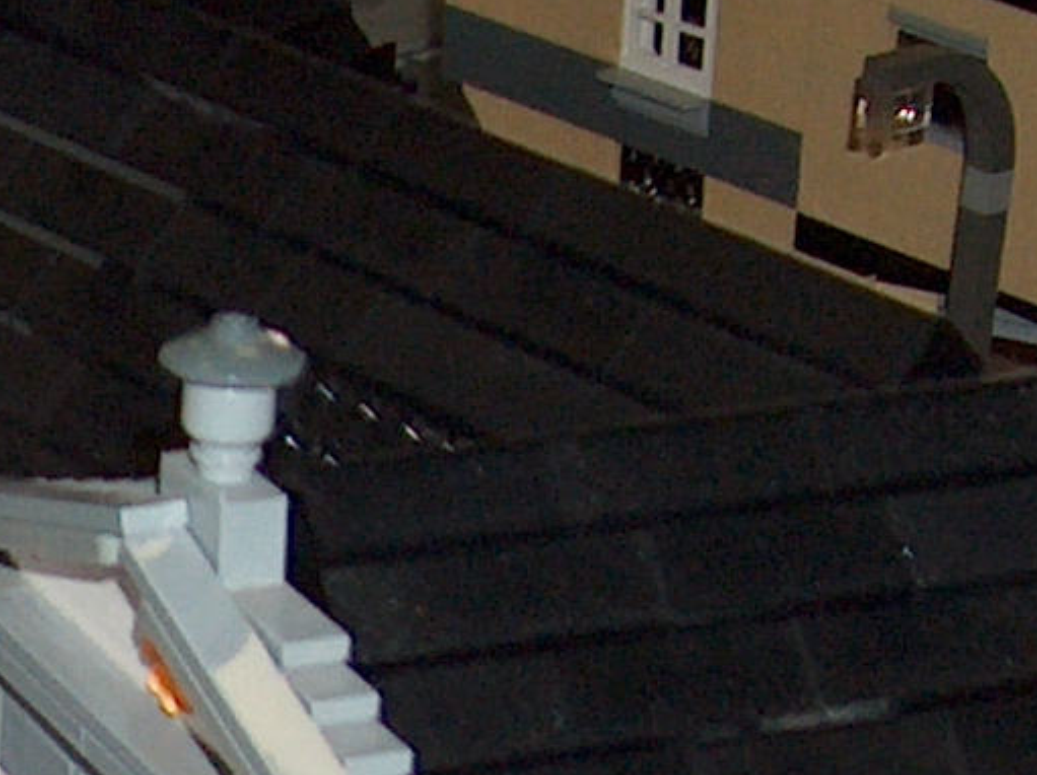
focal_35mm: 189
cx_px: -528
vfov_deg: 7.7
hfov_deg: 10.1
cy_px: 1217
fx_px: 5655
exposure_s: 1/60
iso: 100
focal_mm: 7.6
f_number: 2.8
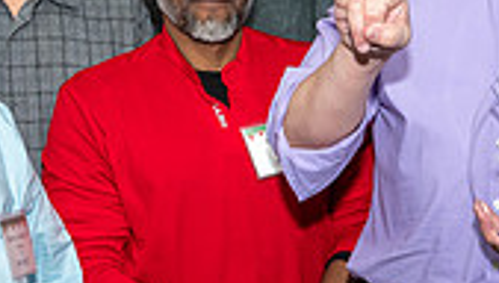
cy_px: 92
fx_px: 1671
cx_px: 502
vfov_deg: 9.7
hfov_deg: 16.6
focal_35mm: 126
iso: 400
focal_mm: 23
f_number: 5.6
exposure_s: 1/250
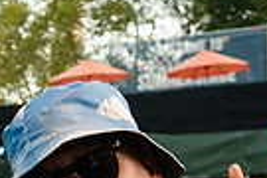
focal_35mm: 137
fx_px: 1016
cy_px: 355
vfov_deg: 9.4
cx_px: 2
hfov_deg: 14.7
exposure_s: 1/250
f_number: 4
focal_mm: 32
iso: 3200
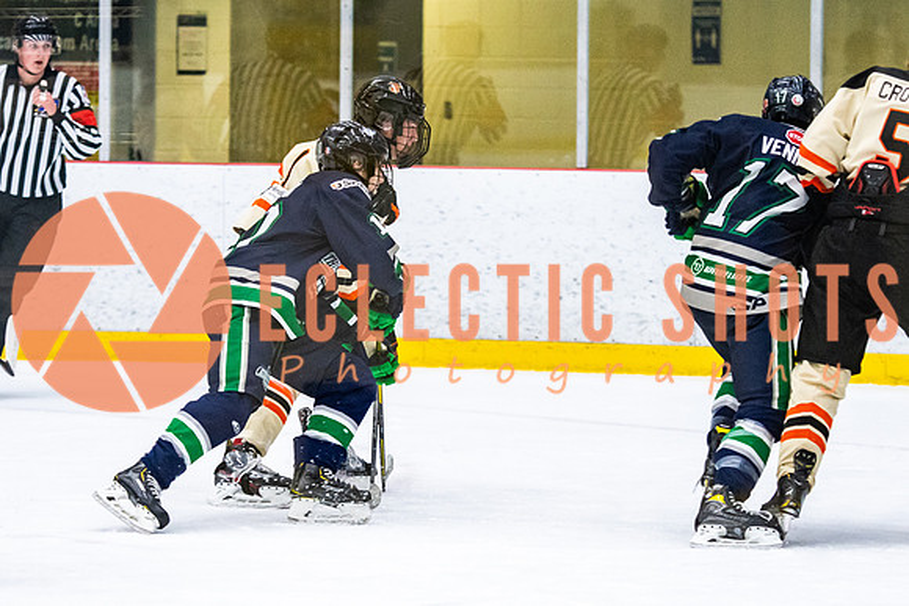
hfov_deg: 8.8
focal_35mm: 233
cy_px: 243
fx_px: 5873
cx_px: 301
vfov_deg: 5.9
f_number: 2.8
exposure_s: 1/640
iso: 2200
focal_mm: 110
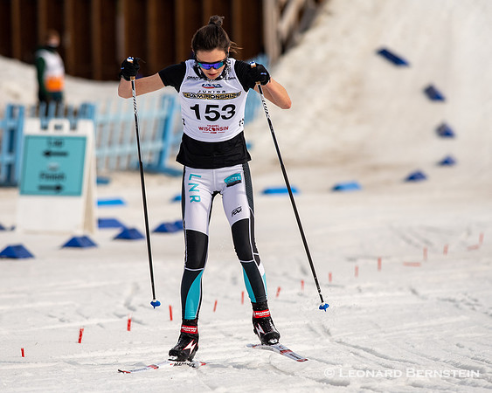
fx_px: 7377
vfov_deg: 3.1
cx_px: 216
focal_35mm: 507
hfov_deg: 3.8
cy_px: 196
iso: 400
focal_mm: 300
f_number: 5
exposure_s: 1/3200
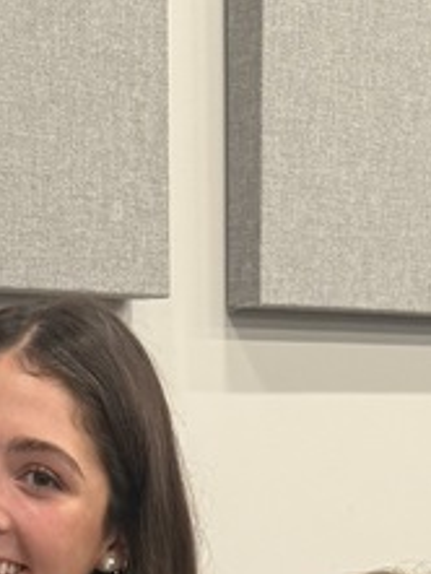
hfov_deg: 13.3
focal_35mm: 111
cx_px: 93
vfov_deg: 14.2
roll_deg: +1.1
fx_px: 1841
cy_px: 1221
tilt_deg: -21.0
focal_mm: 6.76
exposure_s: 1/60
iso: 160
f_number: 1.78
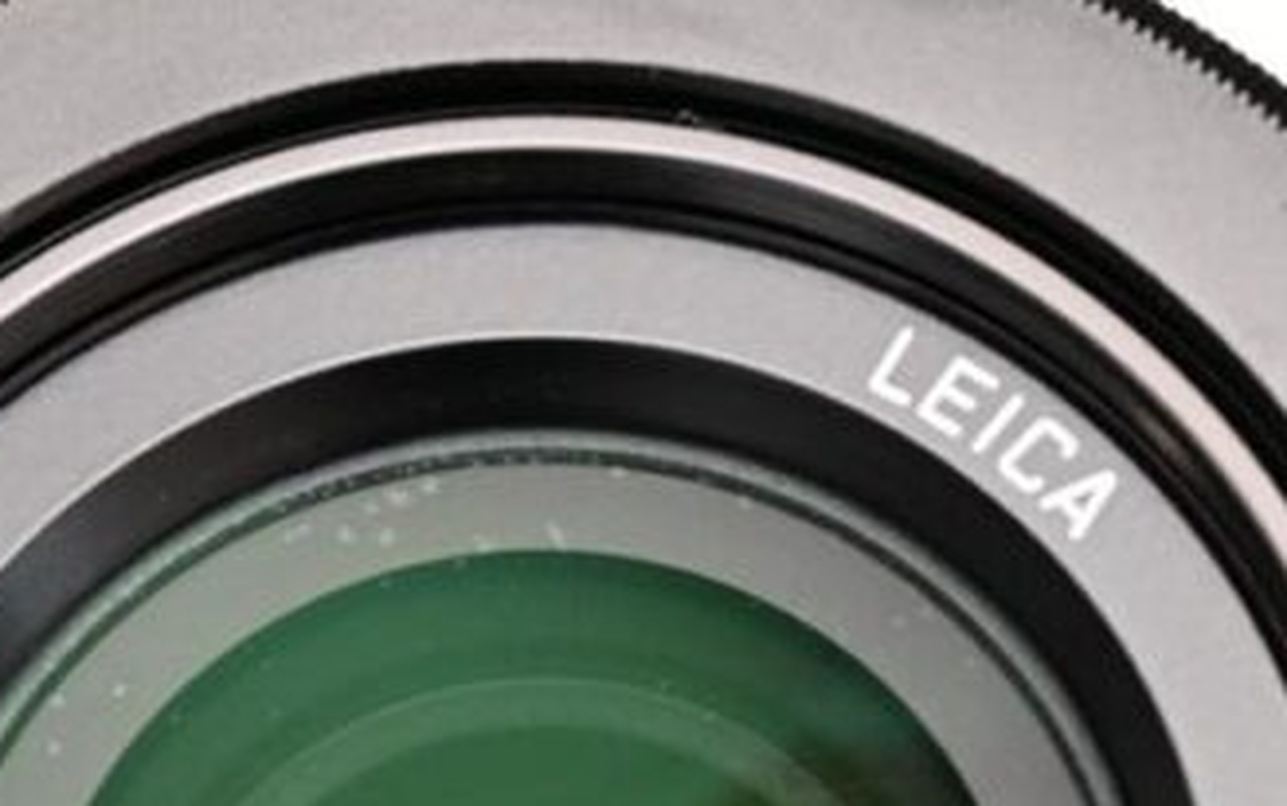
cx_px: 567
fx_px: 23372
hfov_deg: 3.2
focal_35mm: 666
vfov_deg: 2.0
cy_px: 988
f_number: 8
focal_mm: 140
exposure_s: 1/200
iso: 800
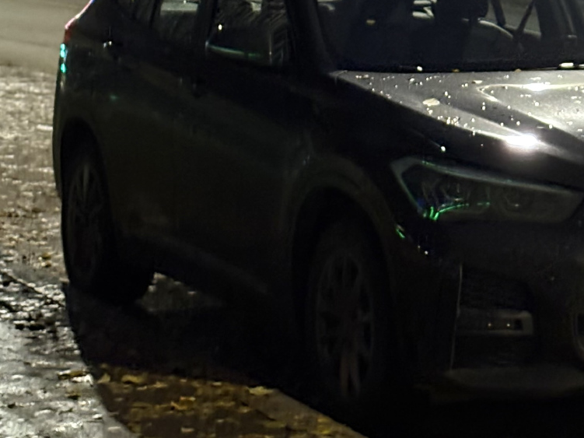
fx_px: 1518
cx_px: 491
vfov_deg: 16.3
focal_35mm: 90
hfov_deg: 21.4
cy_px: 112
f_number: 1.6
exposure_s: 1/20
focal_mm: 5.96
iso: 500
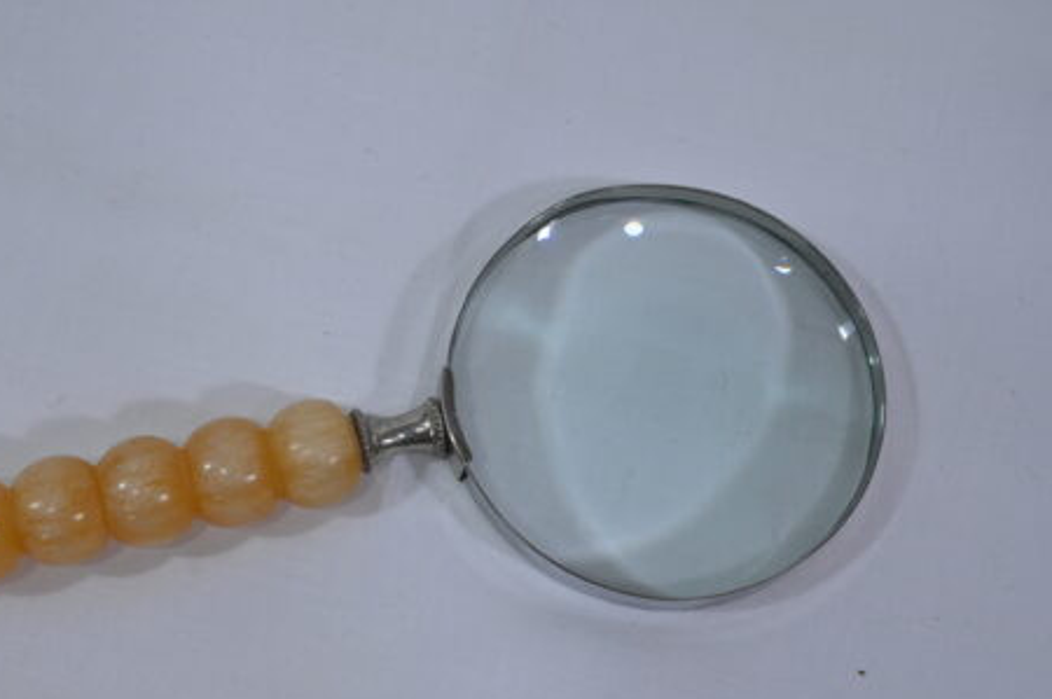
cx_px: 407
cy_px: 445
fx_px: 1518
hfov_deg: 38.0
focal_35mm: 52
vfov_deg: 25.8
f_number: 10
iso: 640
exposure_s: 1/125
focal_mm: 39
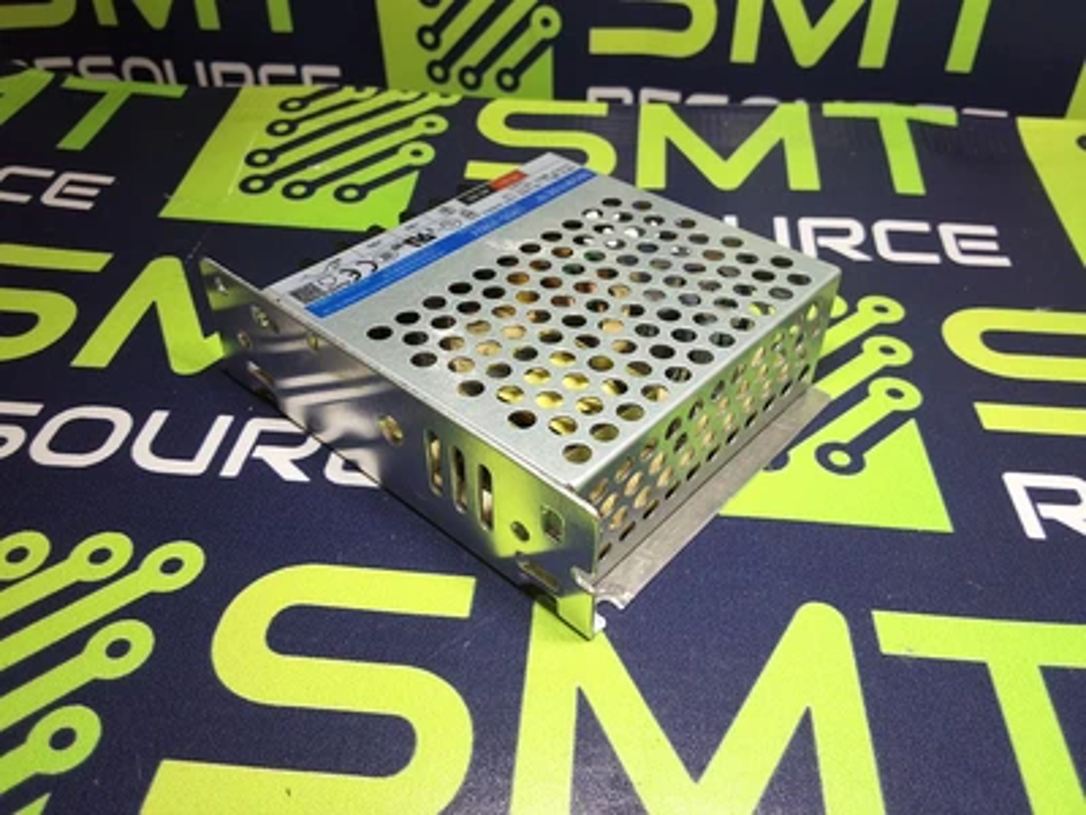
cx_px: 543
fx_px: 878
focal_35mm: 28
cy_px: 408
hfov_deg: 63.4
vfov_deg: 49.7
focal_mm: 2.91
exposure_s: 1/40
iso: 50
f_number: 1.9
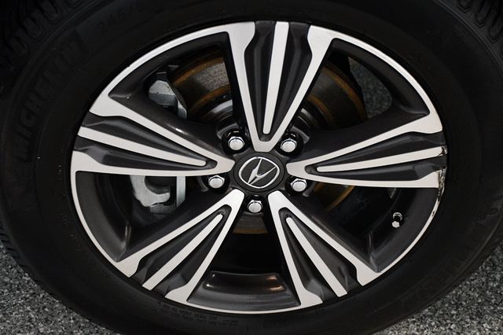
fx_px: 936
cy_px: 168
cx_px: 252
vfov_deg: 20.3
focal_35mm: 67
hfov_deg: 30.1
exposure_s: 1/60
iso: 3200
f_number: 4.5
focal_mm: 45
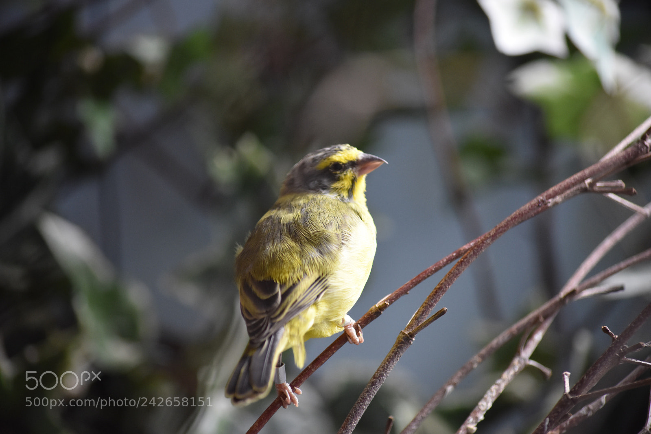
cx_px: 326
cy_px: 217
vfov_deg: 6.5
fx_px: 3796
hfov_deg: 9.8
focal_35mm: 210
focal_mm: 140
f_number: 4.8
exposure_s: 1/250
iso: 1400
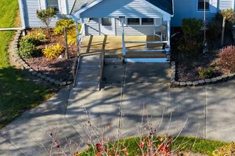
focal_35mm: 78
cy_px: -16
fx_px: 508
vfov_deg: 16.9
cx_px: 171
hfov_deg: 25.8
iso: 100
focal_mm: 10.3
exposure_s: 1/240
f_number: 7.1
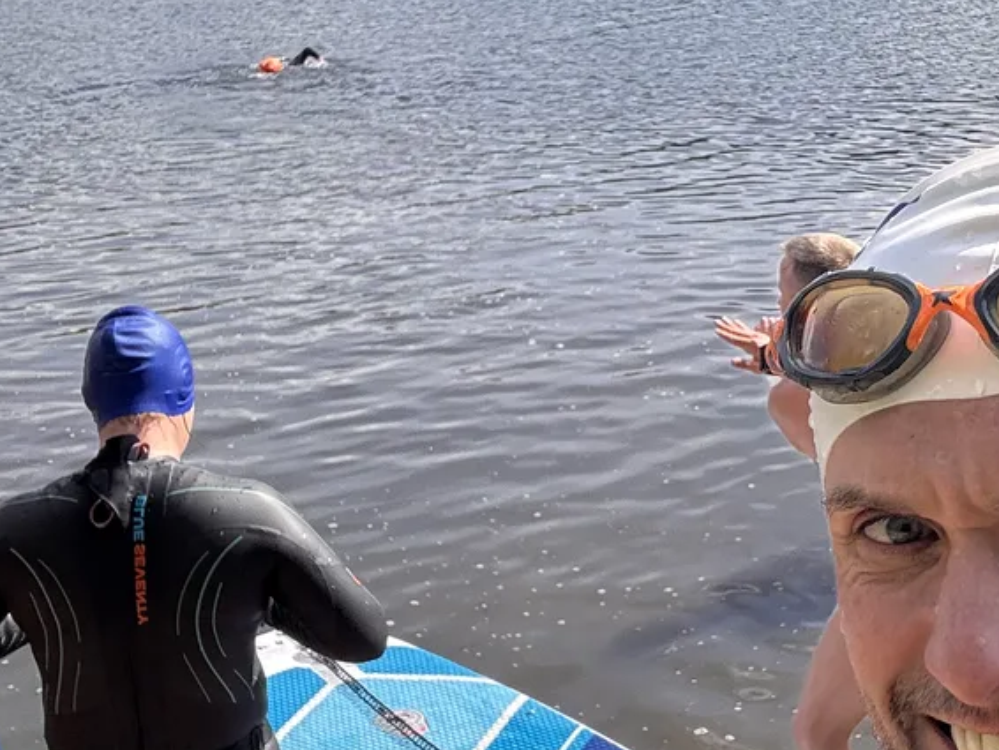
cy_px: 321
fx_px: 1877
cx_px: 847
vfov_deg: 22.6
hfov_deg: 28.9
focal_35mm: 65
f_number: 1.9
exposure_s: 1/675
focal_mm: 2.69
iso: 25
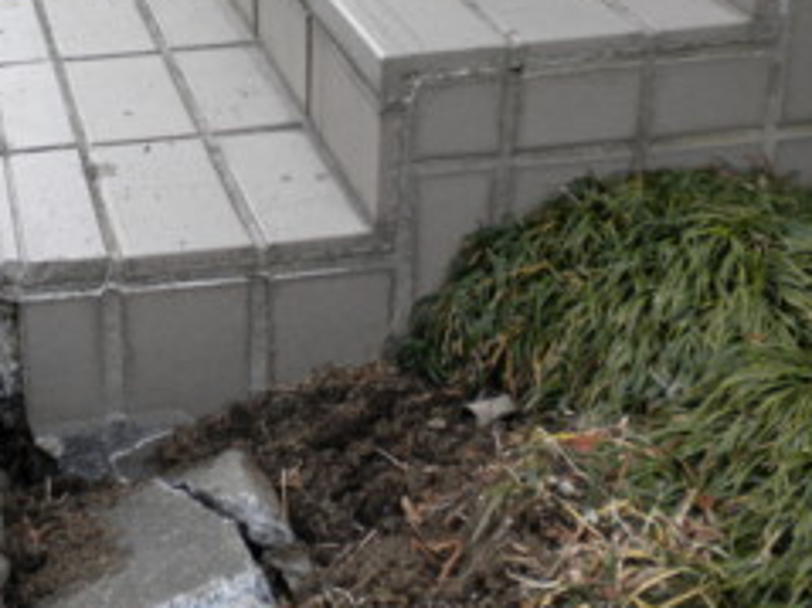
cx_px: 197
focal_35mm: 66
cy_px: 173
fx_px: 1547
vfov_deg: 22.1
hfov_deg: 28.9
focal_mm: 6.3
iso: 88
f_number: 3.1
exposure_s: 1/63
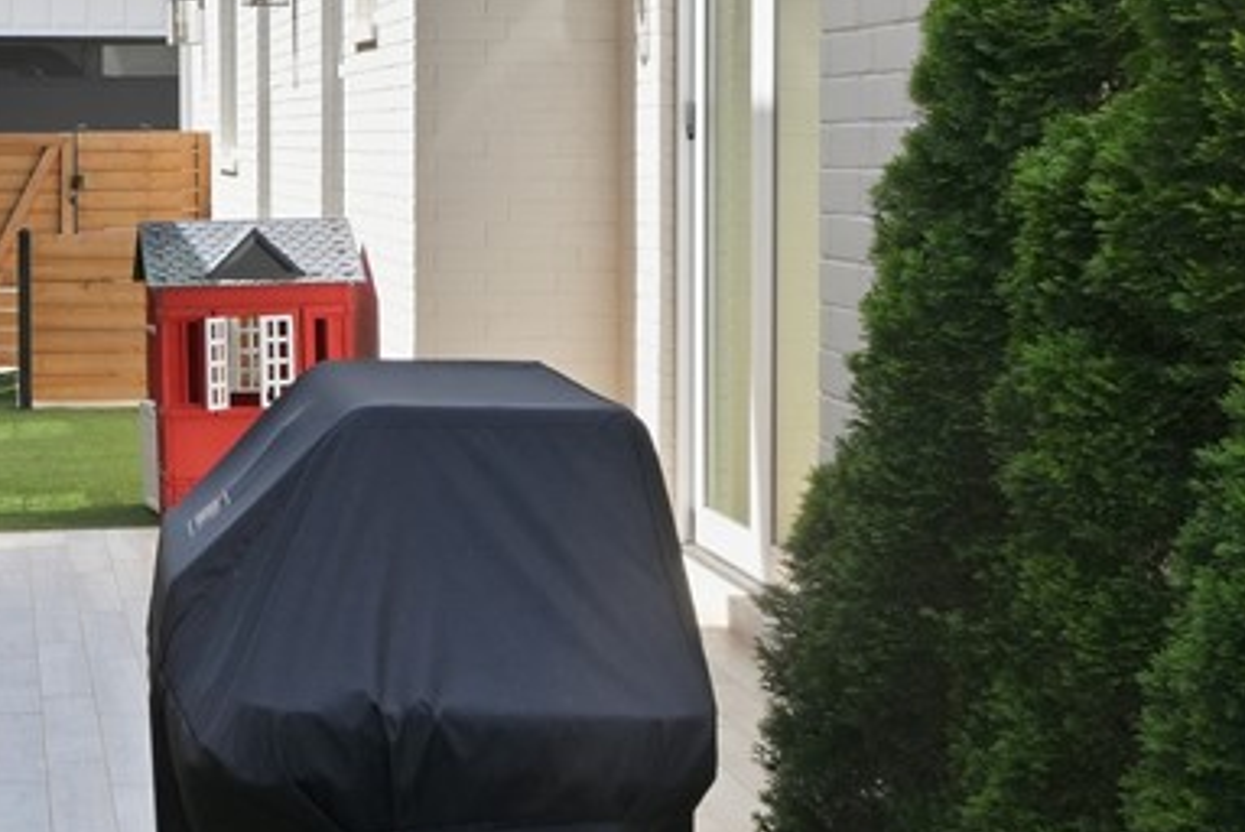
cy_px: 124
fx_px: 2942
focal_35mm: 85
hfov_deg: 23.1
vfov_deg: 15.9
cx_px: 75
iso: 320
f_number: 9
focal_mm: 20
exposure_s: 1/250
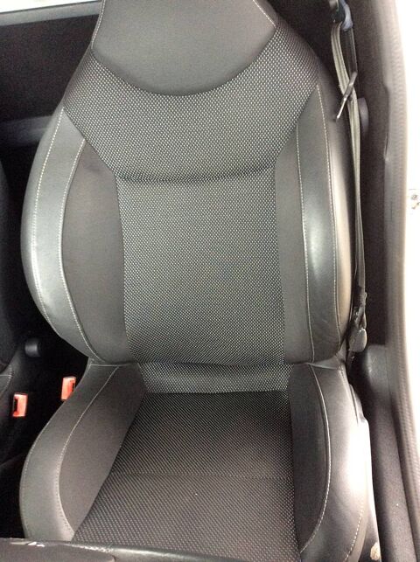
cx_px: 210
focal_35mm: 32
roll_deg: +11.1
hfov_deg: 44.0
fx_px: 519
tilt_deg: -38.8
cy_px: 281
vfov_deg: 56.9
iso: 160
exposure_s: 1/25
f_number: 2.4
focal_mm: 3.3
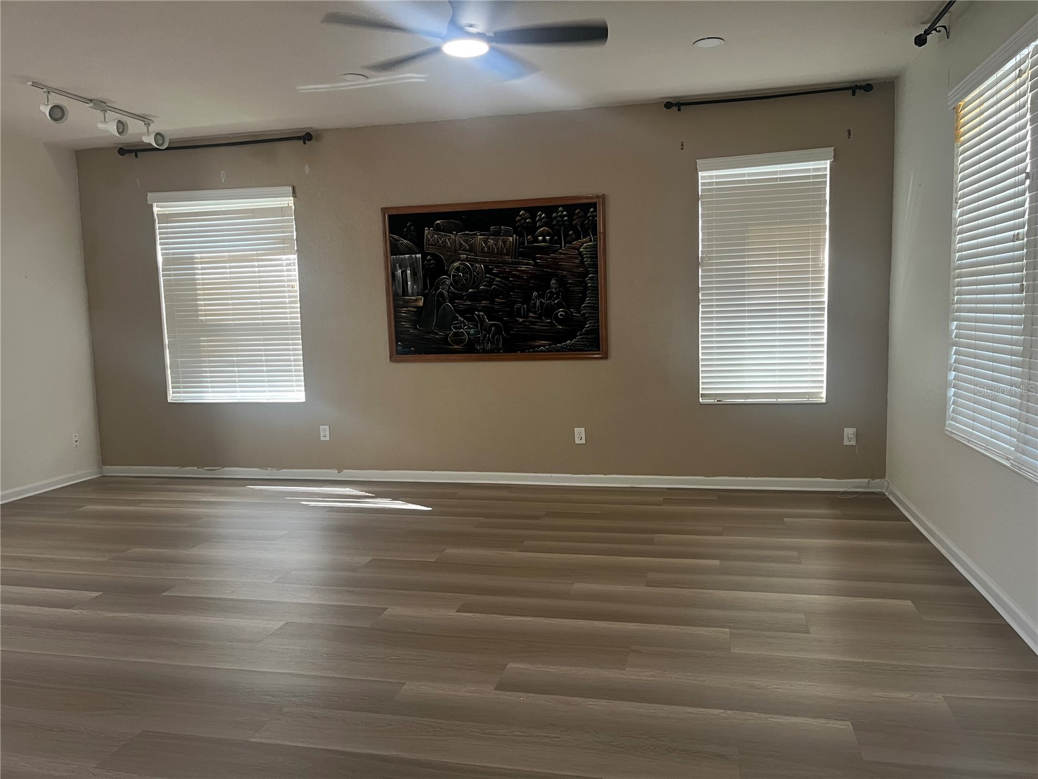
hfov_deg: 67.3
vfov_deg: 53.1
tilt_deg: -6.9
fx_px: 780
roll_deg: +1.2
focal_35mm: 26
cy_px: 390
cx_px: 519
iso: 100
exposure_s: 1/60
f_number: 1.6
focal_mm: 5.1
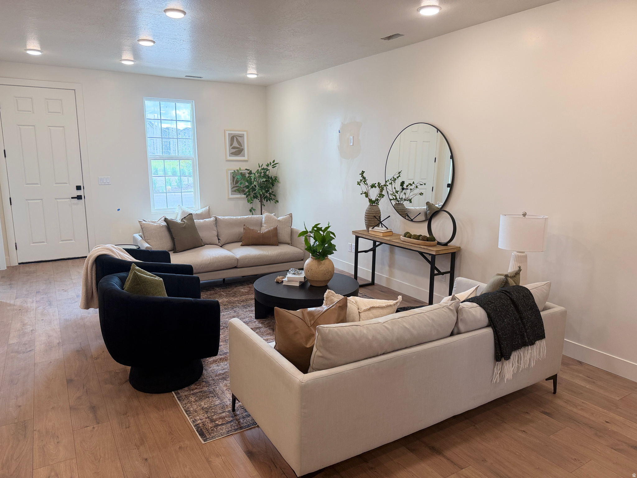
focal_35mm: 24
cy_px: 239
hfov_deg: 71.6
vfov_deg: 56.8
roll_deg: +0.8
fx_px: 442
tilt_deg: -9.1
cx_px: 318
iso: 160
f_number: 1.78
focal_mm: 6.76
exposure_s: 1/210
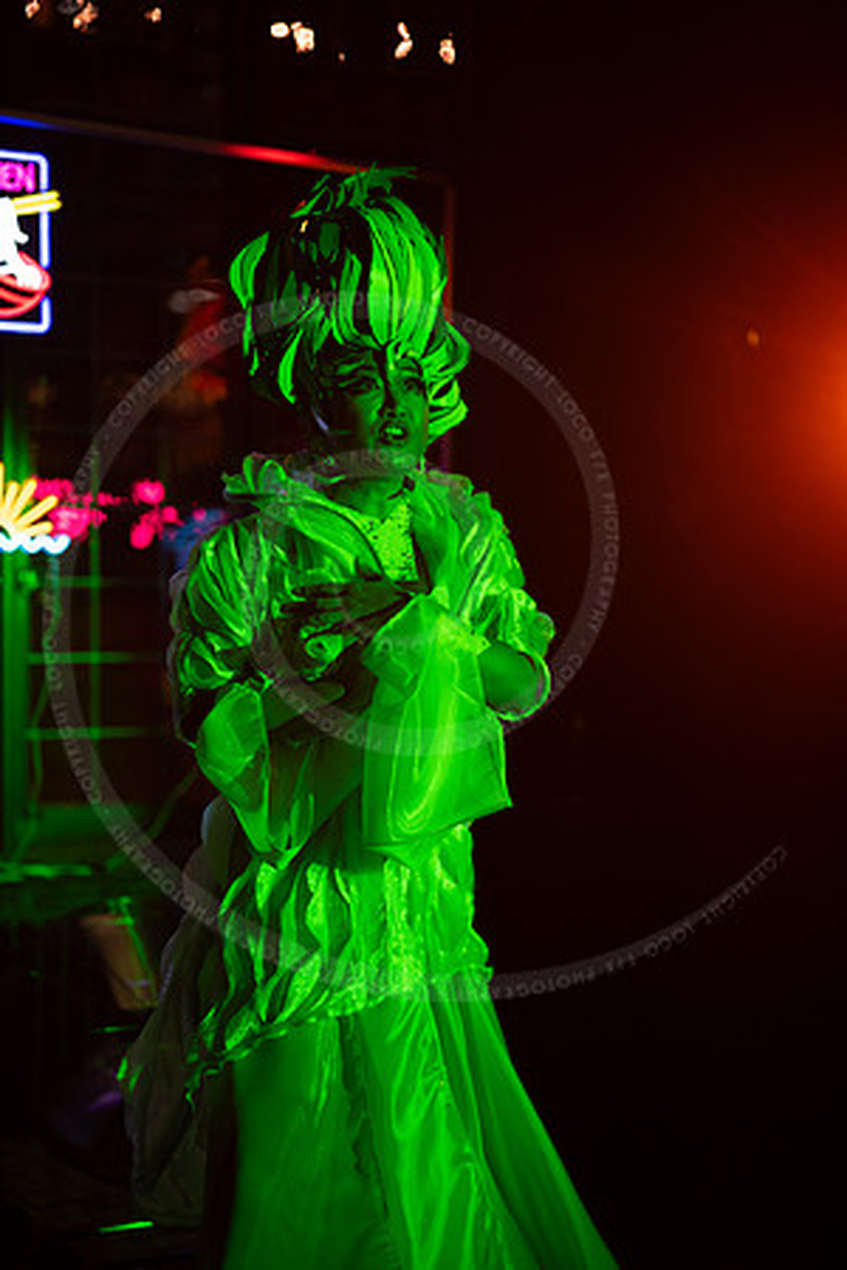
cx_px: 424
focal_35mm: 50
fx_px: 1764
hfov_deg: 27.0
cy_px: 635
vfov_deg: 39.6
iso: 800
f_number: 1.4
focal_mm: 50
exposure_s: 1/400
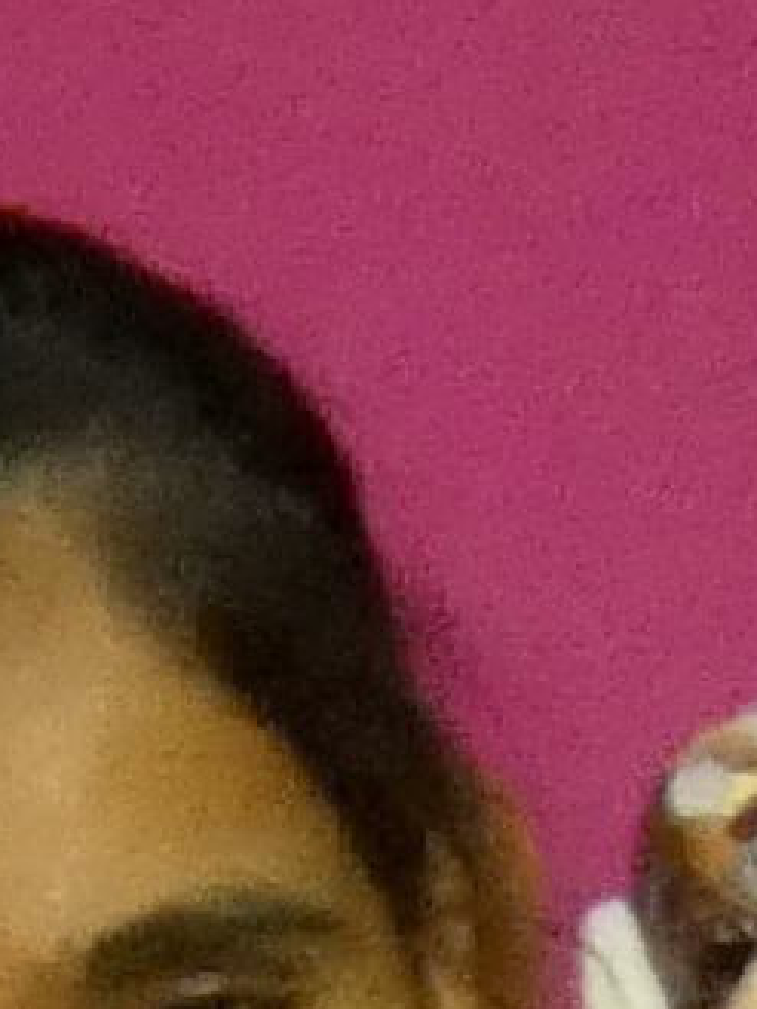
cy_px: 1398
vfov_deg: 1.3
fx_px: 43068
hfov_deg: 1.0
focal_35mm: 1478
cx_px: 182
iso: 800
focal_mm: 95.2
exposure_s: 1/100
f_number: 5.6
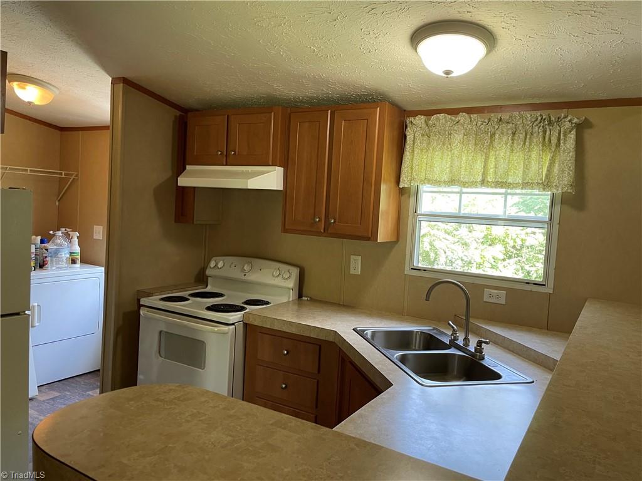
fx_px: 482
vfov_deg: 53.1
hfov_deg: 67.3
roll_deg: -3.4
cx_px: 321
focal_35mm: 26
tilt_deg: -3.3
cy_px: 240
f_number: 1.6
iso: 100
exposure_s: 1/60
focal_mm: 4.2
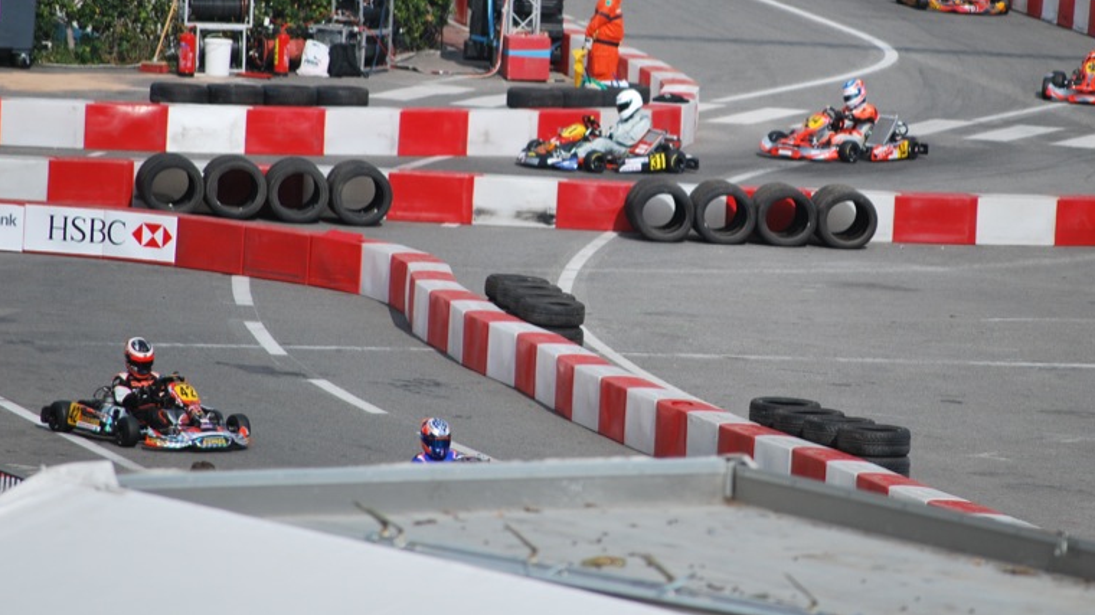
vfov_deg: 2.9
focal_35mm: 424
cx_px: 687
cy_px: 125
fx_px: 12307
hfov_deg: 5.1
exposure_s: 1/1250
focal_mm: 200
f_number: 5.6
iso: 200
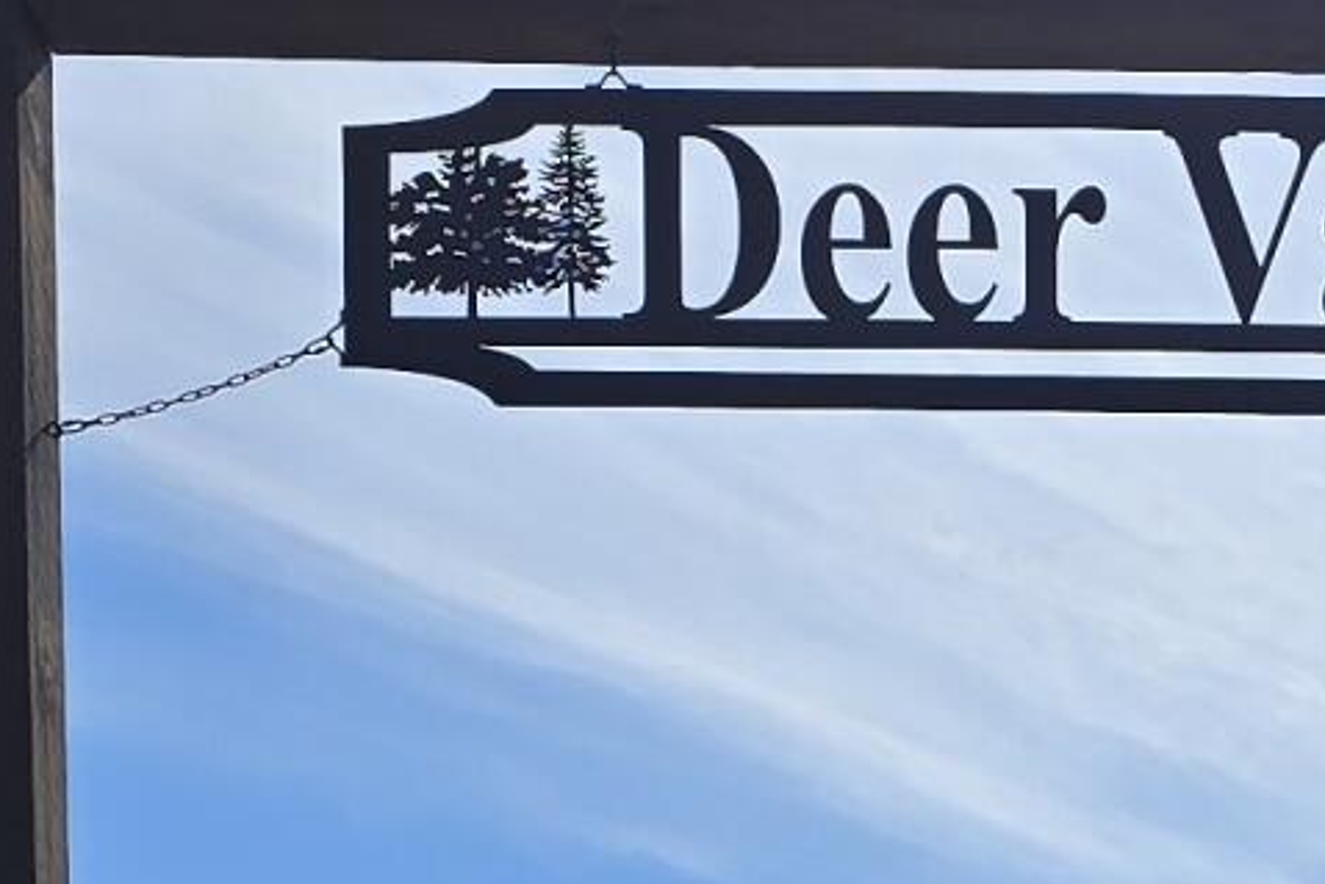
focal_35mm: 150
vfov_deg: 8.1
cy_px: 2408
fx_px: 5522
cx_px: 1392
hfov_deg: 13.5
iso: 12
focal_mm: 6.3
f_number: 1.7
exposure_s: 1/1505
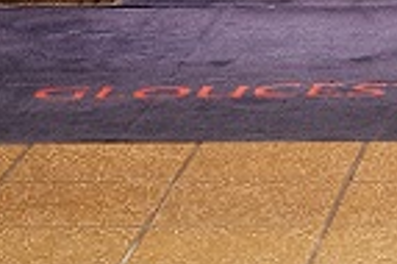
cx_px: 845
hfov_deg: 5.3
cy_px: -632
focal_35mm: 383
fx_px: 4219
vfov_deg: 3.5
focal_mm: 50
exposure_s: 1/250
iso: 250
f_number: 11
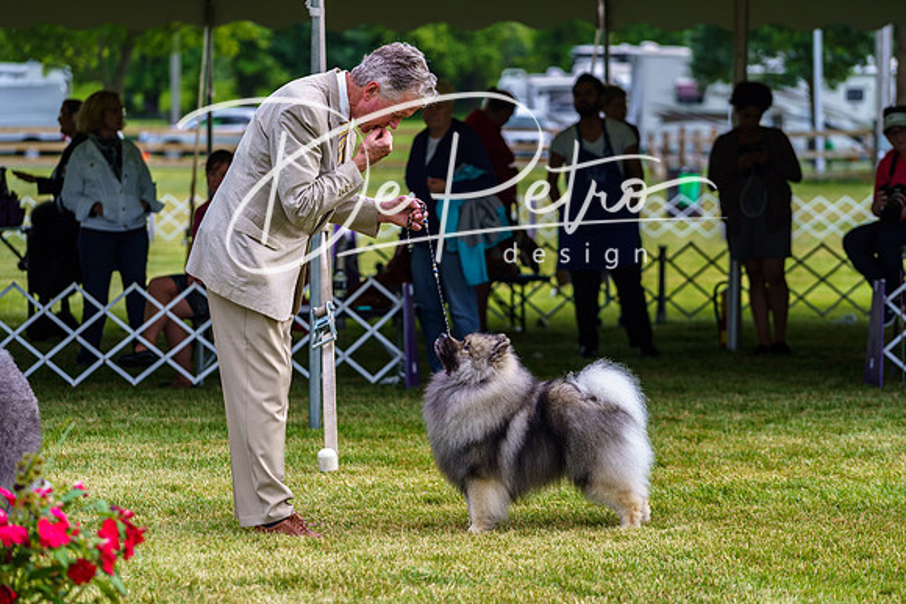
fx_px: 3574
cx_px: 453
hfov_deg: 14.4
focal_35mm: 142
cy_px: 302
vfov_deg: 9.7
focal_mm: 142
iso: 250
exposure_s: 1/500
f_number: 4
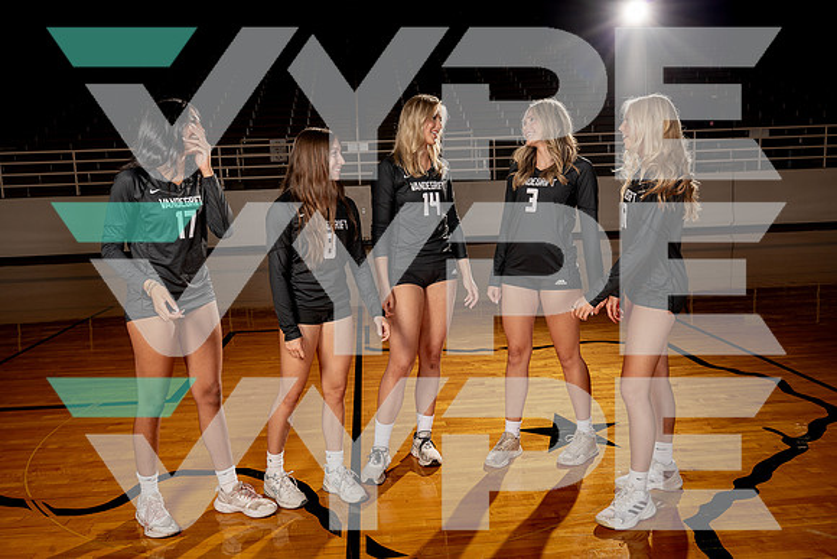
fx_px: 698
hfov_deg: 61.9
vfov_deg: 43.6
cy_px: 280
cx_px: 418
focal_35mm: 30
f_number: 8
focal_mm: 30
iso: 100
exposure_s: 1/250
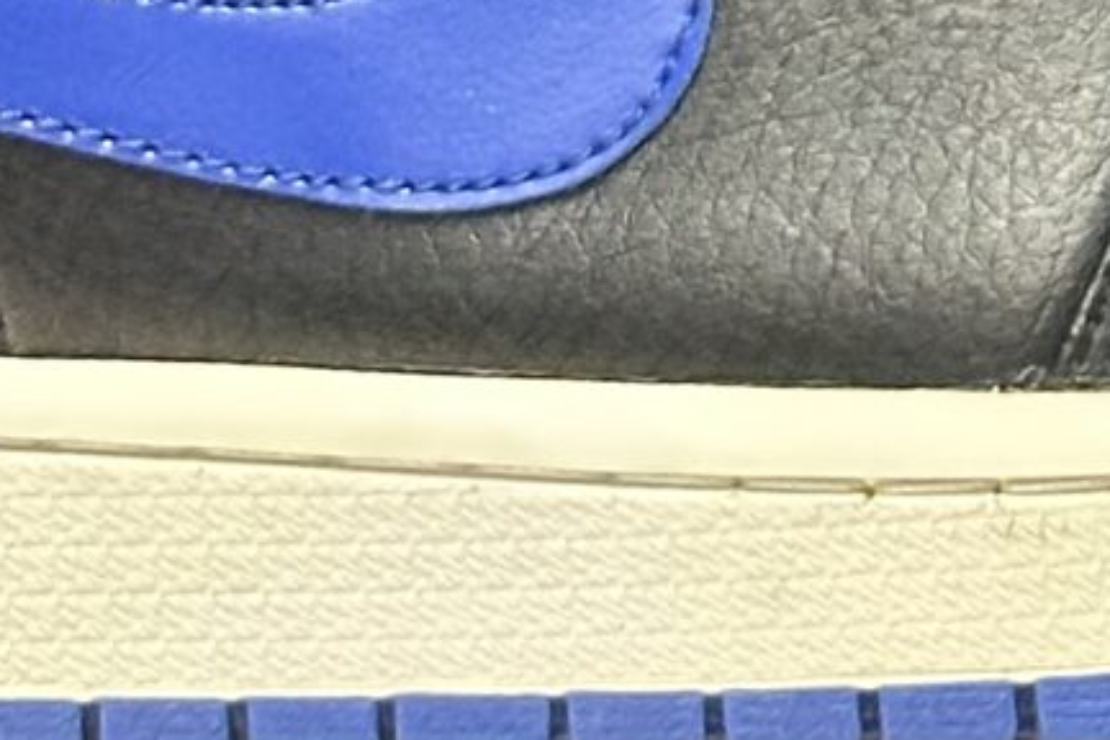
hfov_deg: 6.9
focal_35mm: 296
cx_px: 956
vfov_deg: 4.5
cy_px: -1375
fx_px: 9126
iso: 500
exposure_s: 1/35
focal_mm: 6.86
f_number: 1.78
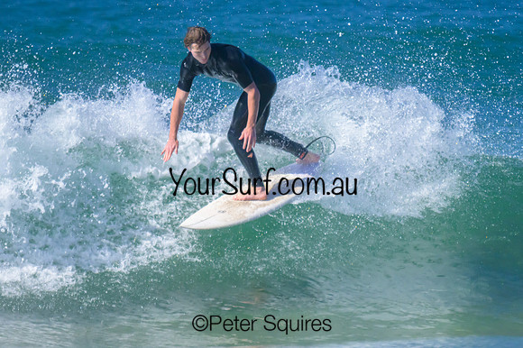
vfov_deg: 1.4
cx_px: 309
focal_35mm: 948
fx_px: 13771
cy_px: 172
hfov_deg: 2.2
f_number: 11
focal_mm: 800
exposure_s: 1/2000
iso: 3600
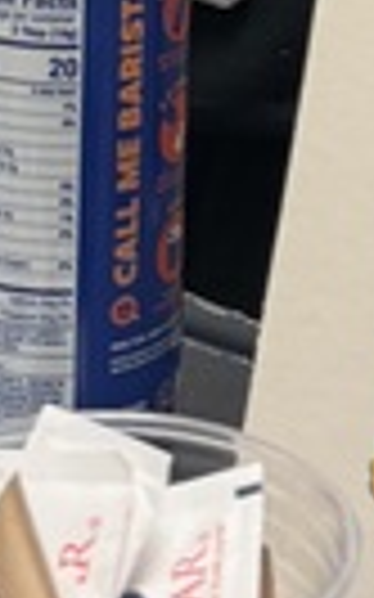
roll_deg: -0.7
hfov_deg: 6.7
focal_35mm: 196
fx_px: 3200
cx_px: 266
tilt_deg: -12.1
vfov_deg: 10.2
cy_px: -445
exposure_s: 1/120
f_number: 1.78
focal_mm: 6.76
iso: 125
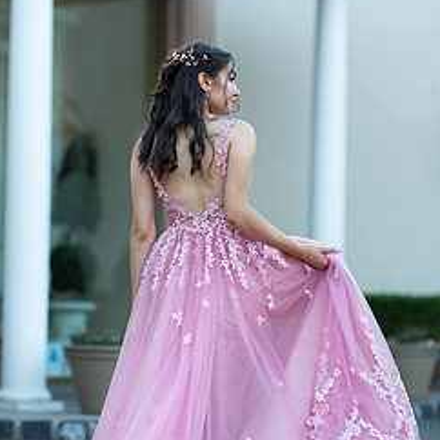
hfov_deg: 13.0
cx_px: 179
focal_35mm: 134
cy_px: 184
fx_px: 1927
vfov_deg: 13.0
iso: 250
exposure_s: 1/640
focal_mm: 85
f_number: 2
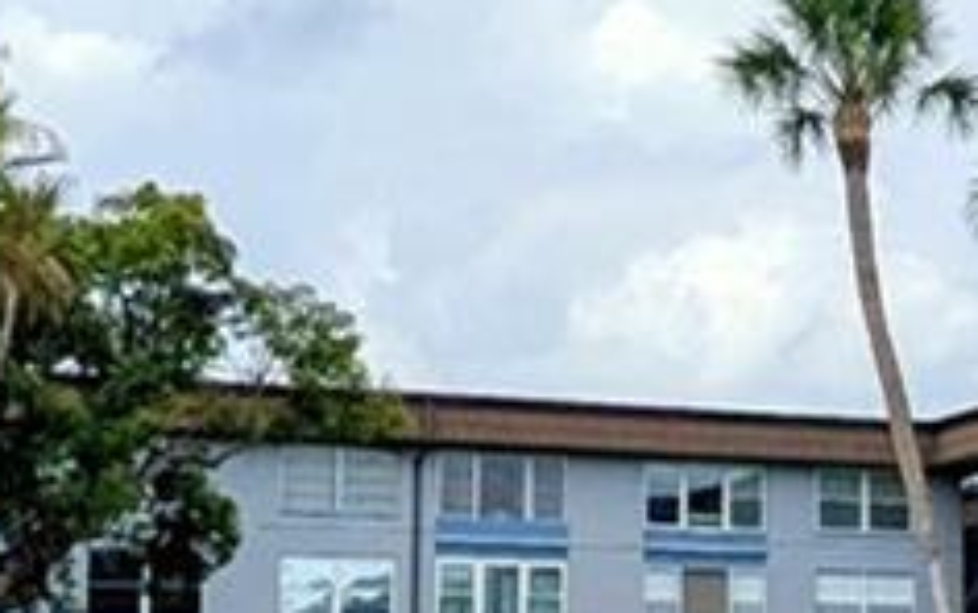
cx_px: 854
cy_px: 530
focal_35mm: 86
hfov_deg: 23.5
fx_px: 2294
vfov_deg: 15.1
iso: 55
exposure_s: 1/3663
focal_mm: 2.02
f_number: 1.7
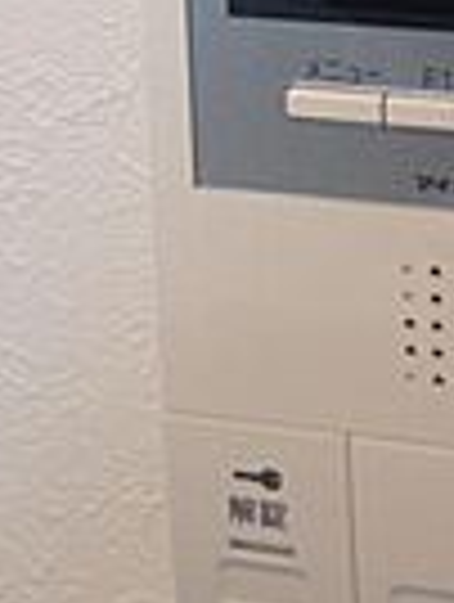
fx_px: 2057
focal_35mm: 118
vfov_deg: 15.3
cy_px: -310
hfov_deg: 12.4
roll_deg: +0.2
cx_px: 481
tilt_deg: -7.1
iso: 50
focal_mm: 4.12
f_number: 2.4
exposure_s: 1/24
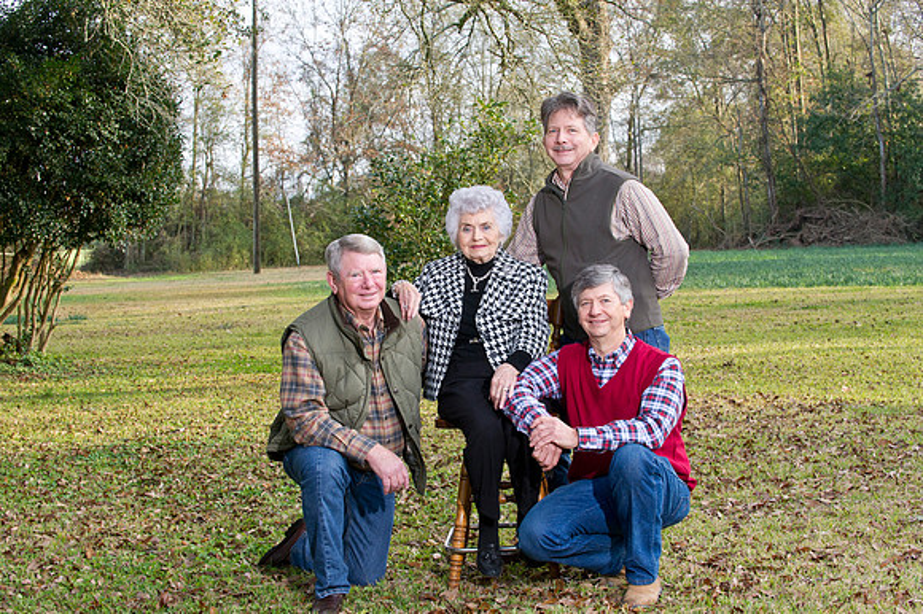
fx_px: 1794
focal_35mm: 70
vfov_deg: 19.4
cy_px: 307
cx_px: 462
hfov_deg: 28.9
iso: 800
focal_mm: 70
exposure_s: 1/160
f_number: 8
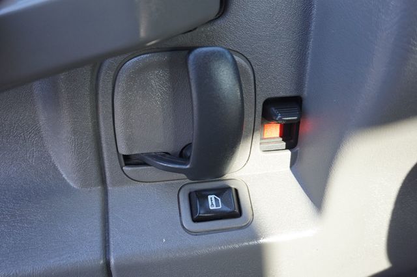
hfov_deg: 59.5
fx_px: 365
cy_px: 138
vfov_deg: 41.7
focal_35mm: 32
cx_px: 208
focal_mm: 21
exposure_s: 1/60
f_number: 4
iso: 200
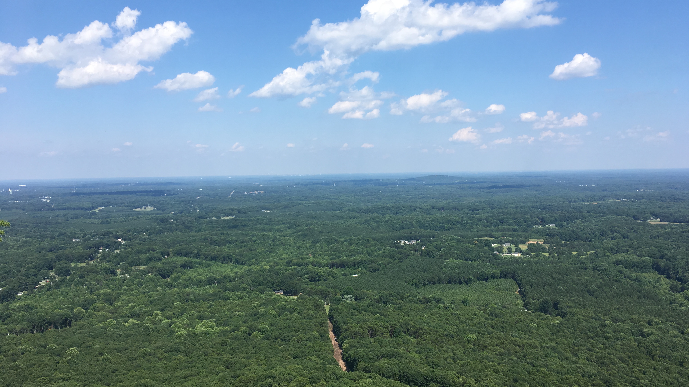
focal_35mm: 32
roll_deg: +1.0
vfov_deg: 36.7
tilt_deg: -4.1
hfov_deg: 61.0
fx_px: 585
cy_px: 198
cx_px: 349
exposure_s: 1/1508
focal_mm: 4.15
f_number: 2.2
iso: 25
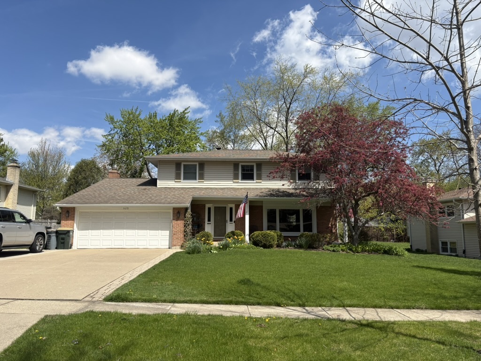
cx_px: 240
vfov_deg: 53.1
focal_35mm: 26
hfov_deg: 67.3
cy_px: 180
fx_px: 361
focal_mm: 5.96
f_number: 1.6
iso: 50
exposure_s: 1/3831
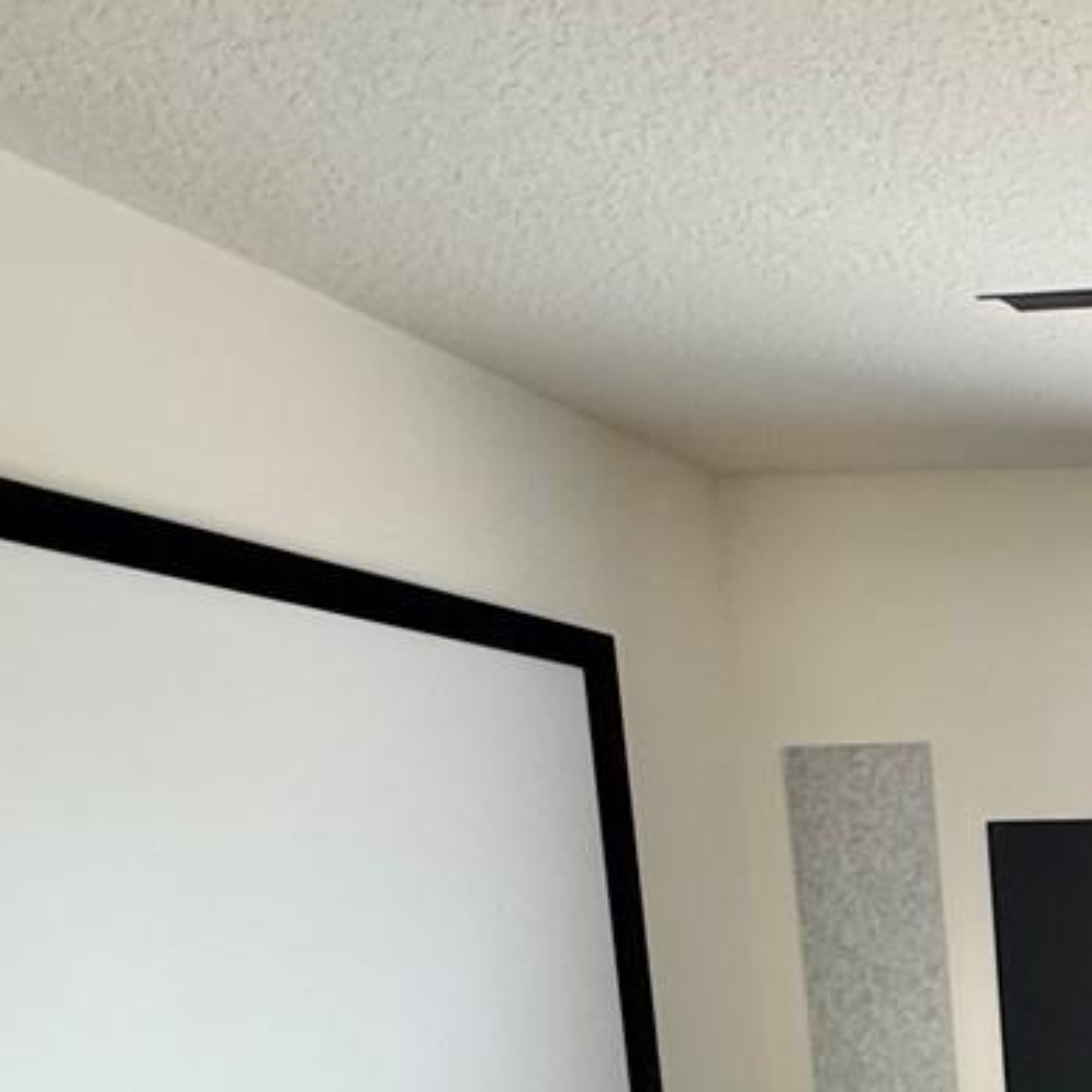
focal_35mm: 51
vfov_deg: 29.4
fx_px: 1820
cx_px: 1528
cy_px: 1258
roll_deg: +1.3
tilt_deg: -10.1
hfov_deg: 26.5
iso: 250
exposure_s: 1/60
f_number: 2.2
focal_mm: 2.22
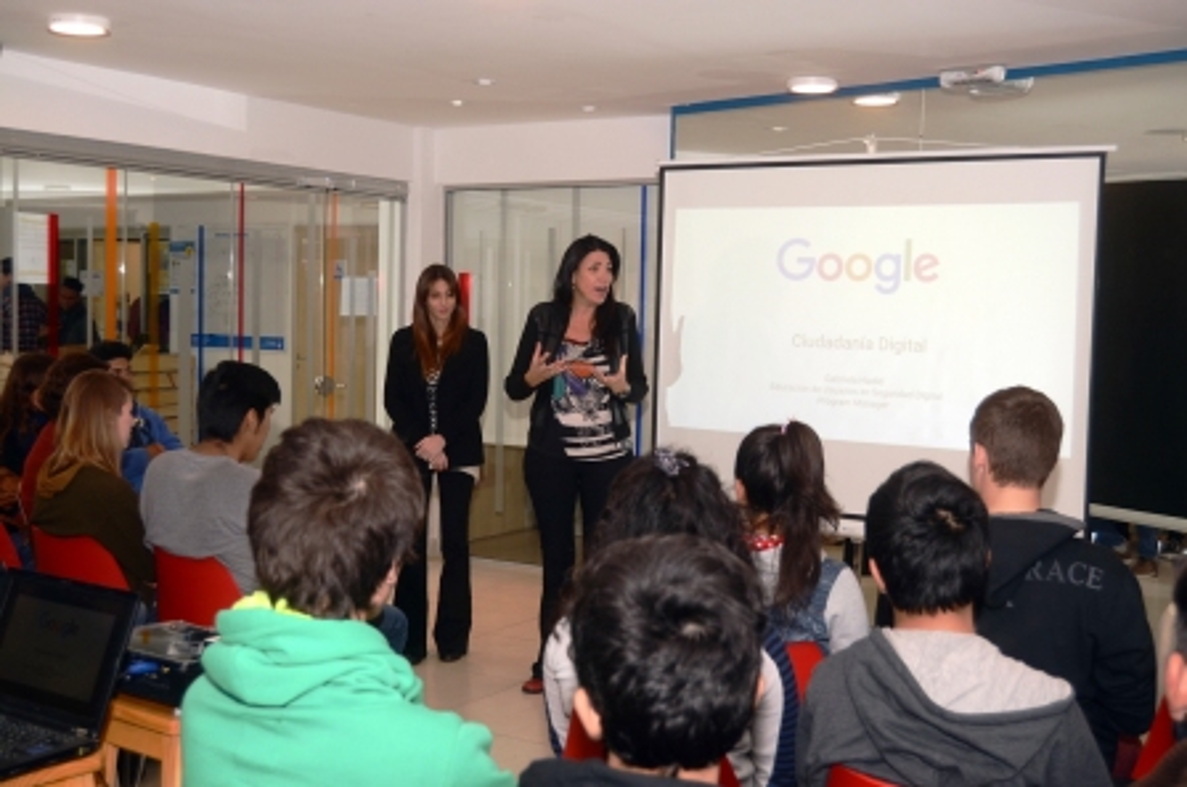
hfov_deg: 46.5
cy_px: 394
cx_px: 594
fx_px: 1382
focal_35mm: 42
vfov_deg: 31.8
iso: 200
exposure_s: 1/100
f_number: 5
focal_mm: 28
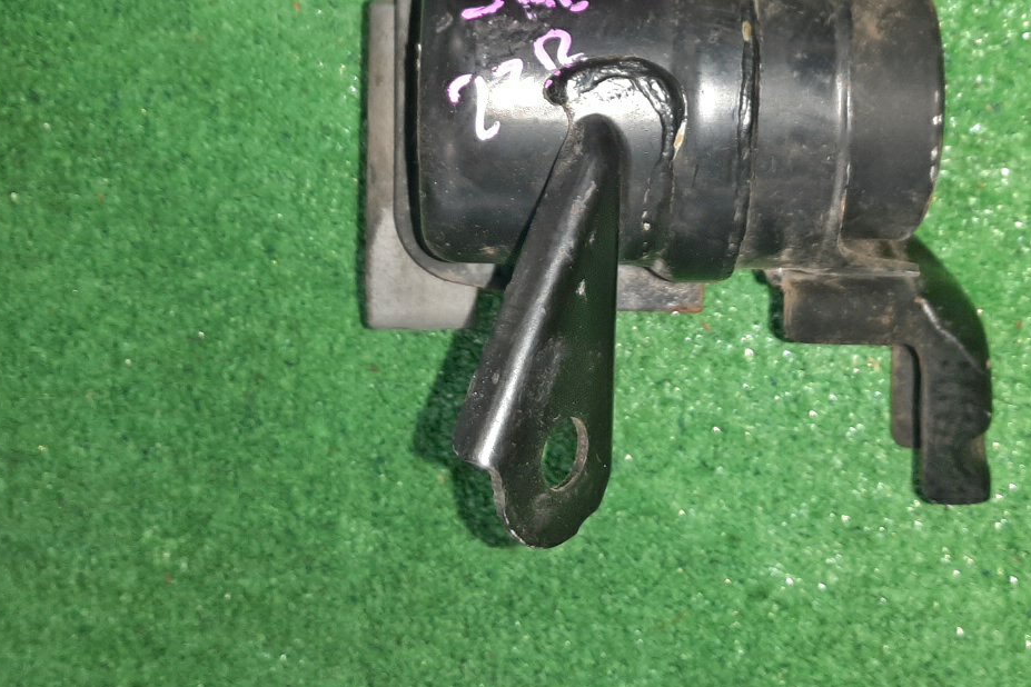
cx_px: 589
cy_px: 120
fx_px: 1203
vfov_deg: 31.0
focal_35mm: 42
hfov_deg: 46.3
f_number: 1.7
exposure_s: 1/25
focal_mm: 3.93
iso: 258
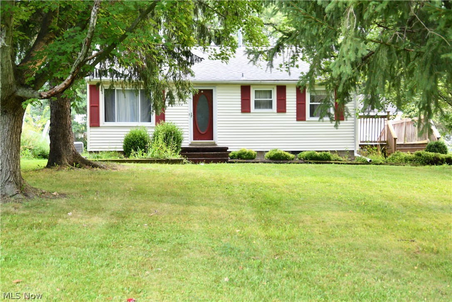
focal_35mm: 60
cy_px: 151
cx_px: 226
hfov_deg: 33.4
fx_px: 753
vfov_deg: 22.6
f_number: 4
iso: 250
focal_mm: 40
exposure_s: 1/80
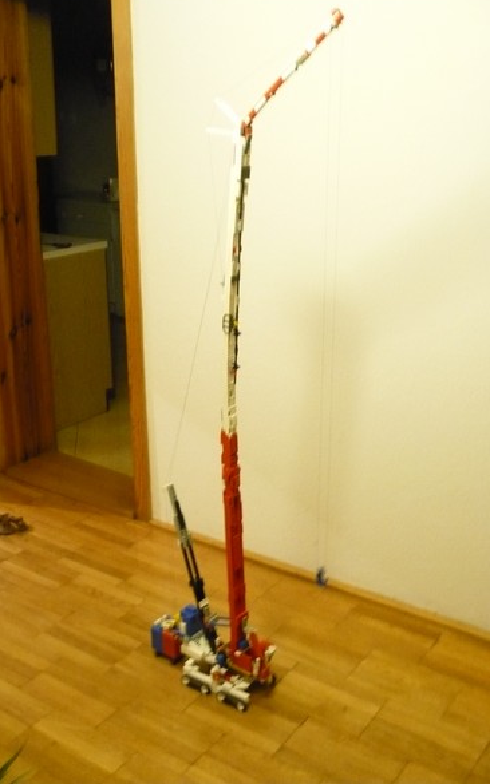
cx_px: 256
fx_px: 812
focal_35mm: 38
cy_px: 384
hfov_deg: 33.6
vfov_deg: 51.5
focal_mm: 5.8
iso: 400
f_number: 2.8
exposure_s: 1/4
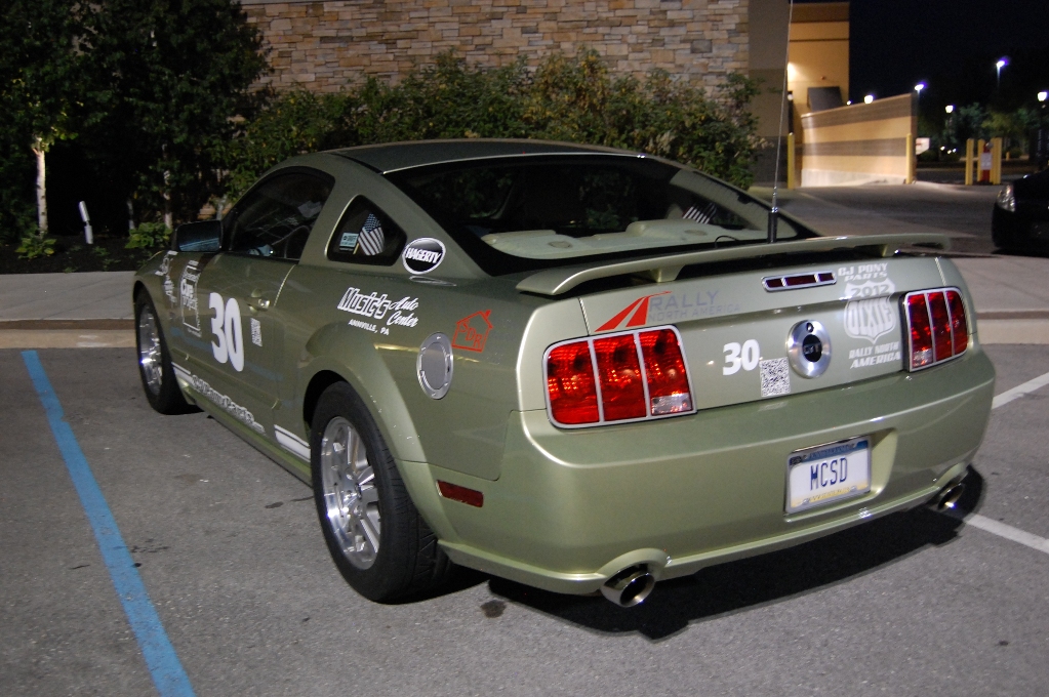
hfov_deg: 49.6
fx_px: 1135
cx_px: 524
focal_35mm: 39
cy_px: 348
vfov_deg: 34.1
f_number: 4
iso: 1250
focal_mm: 26
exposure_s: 1/8
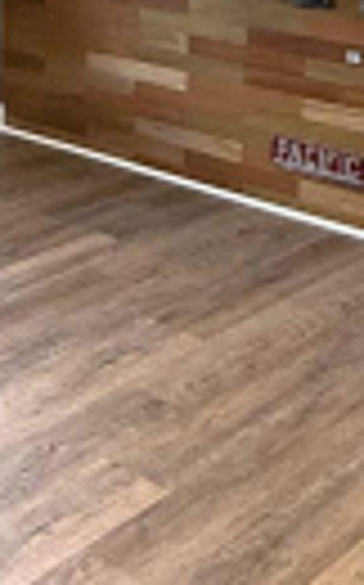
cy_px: -79
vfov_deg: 25.0
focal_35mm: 76
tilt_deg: -5.2
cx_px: -153
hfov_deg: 15.9
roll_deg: +0.0
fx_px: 1209
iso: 100
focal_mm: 2.22
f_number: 2.2
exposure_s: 1/120
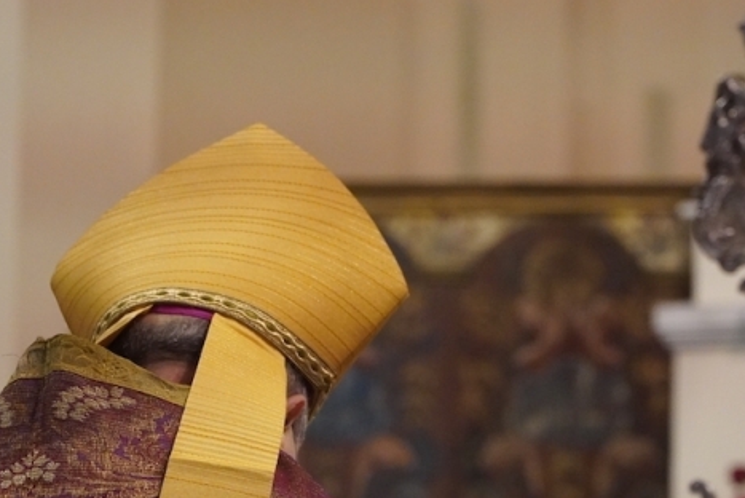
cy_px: 372
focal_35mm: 221
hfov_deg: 9.3
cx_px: 375
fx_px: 4576
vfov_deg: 6.2
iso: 3200
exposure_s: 1/200
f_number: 4
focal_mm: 86
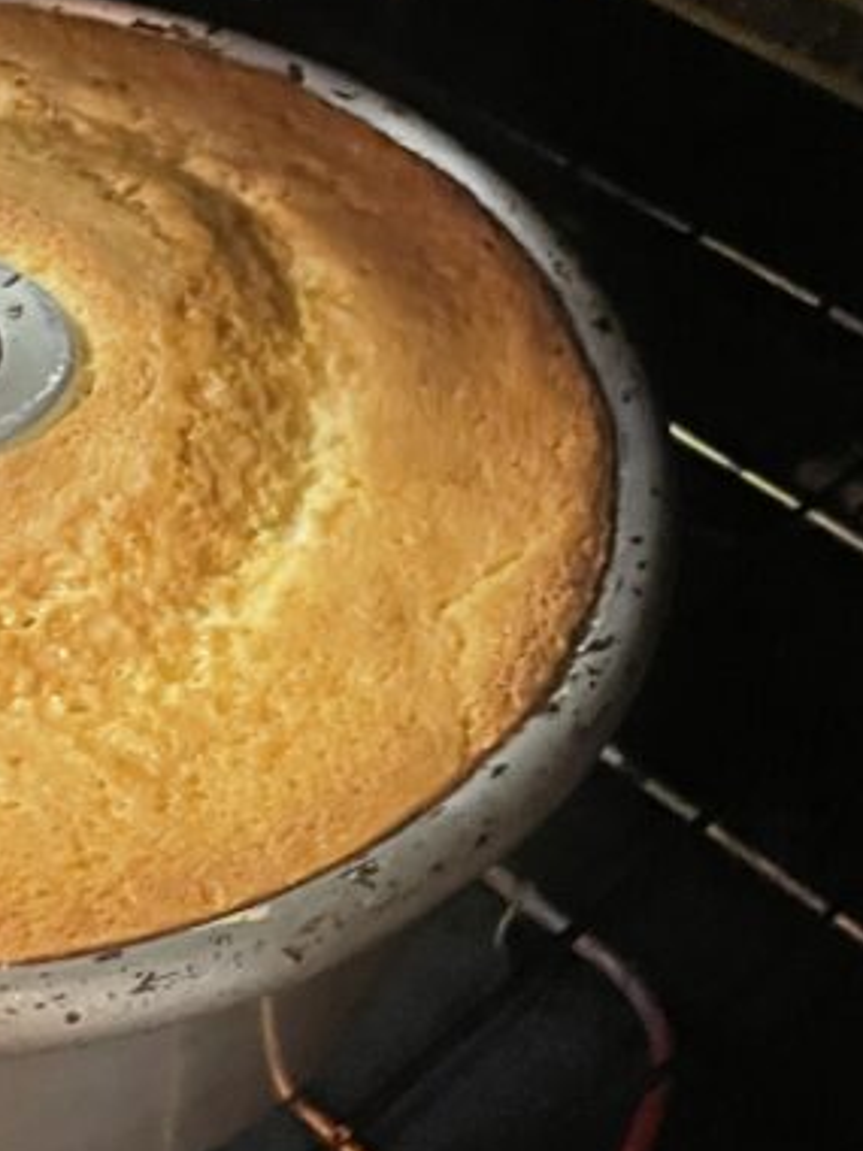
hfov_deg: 20.5
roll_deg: -3.9
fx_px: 2327
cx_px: 64
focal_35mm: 70
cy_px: 488
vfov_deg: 27.7
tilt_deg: -43.0
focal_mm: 4.2
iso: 800
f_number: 1.6
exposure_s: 1/30
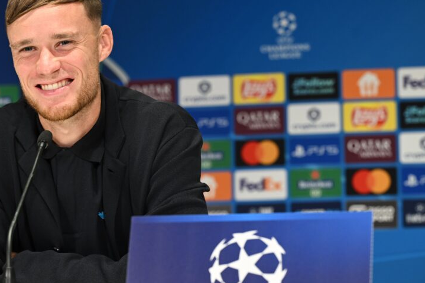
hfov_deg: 12.0
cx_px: 167
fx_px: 2018
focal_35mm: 171
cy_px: 112
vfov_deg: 8.0
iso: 1600
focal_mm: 120
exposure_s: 1/500
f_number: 4.5
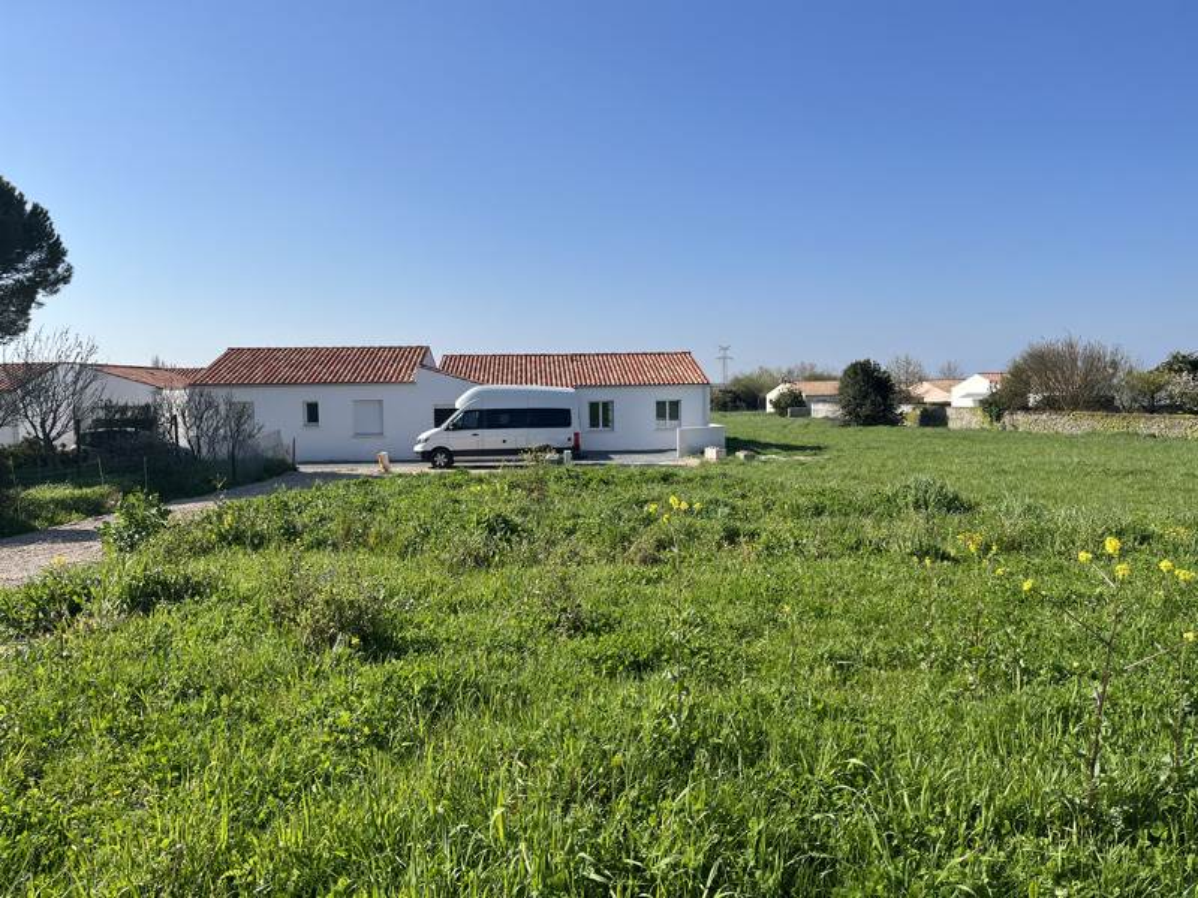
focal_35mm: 26
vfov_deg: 53.1
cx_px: 599
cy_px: 449
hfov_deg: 67.3
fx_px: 900
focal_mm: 5.1
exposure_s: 1/4149
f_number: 1.6
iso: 50
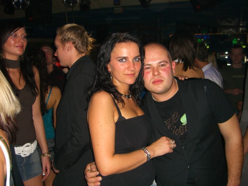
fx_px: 272
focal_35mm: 38
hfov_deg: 49.0
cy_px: 93
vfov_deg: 37.7
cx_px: 124
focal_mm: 7.9
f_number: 2.8
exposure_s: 1/60
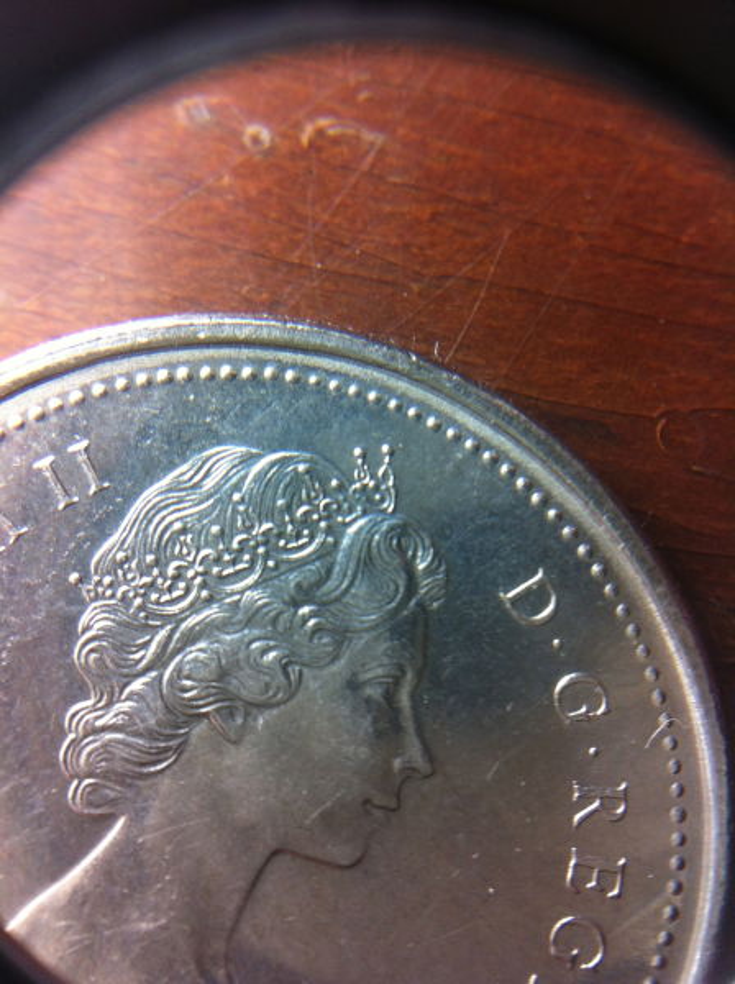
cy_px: 492
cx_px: 368
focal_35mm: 35
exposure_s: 1/120
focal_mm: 3.85
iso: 100
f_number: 2.8
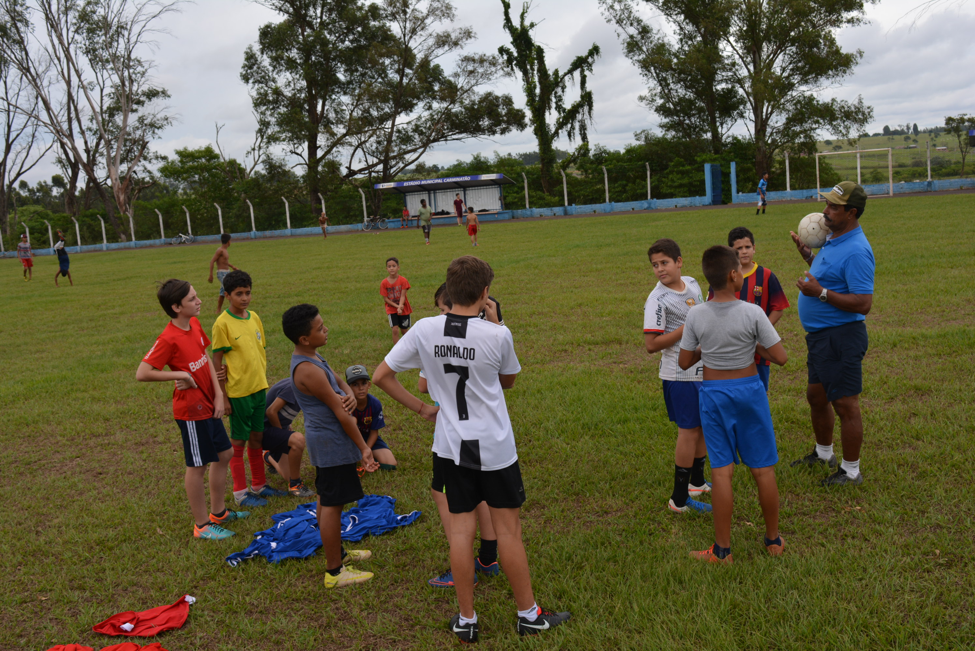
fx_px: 1016
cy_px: 326
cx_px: 488
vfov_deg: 35.6
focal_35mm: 38
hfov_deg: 51.2
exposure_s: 1/250
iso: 200
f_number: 8
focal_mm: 25
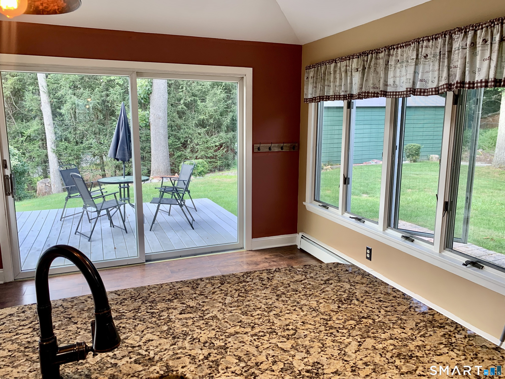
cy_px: 190
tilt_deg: -8.4
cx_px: 252
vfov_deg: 53.1
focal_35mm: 26
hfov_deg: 67.3
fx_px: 379
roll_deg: -0.1
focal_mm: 4.25
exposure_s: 1/120
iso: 64
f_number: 1.8
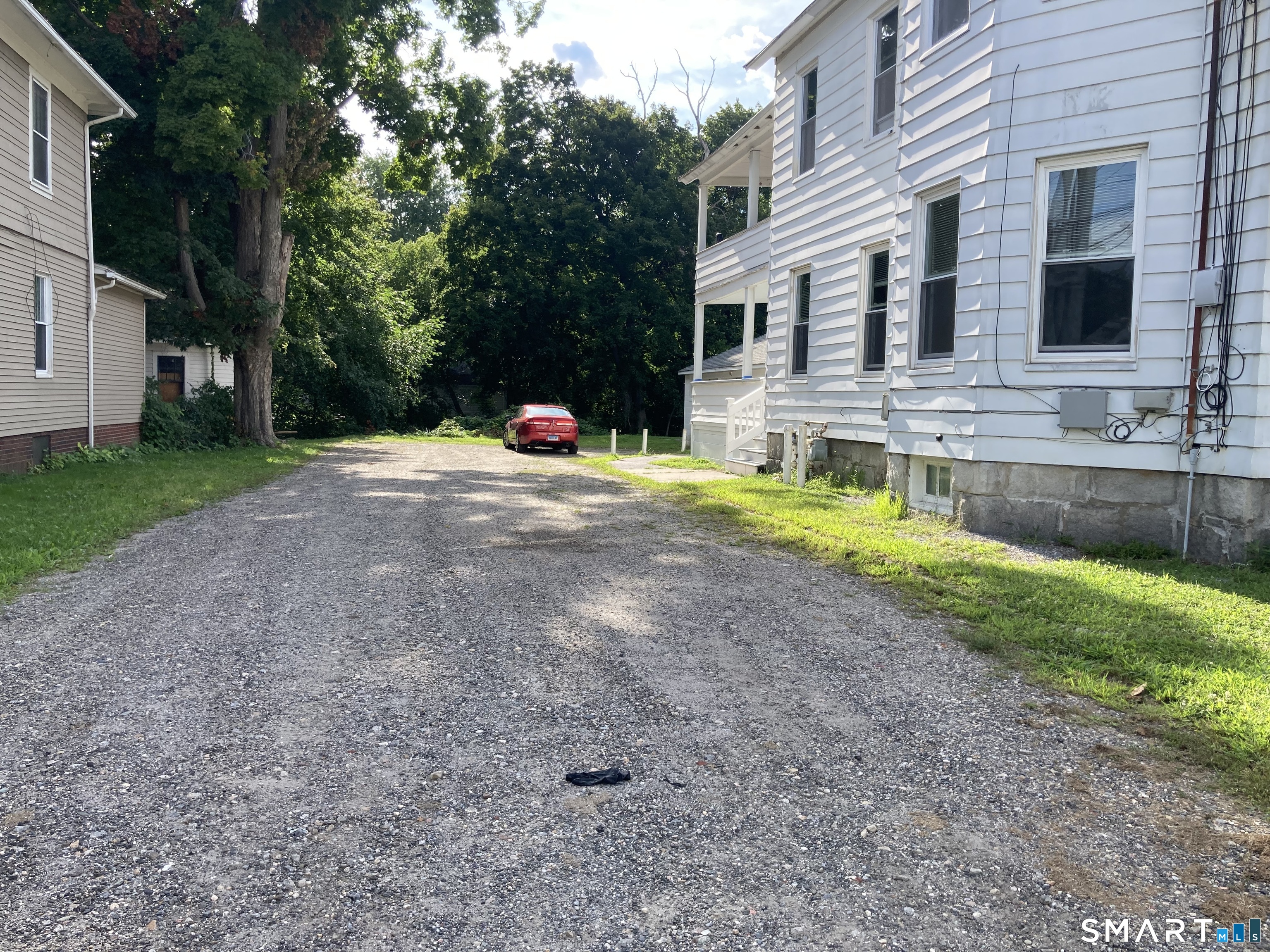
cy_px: 476
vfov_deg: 49.7
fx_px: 1027
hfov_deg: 63.4
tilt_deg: -4.2
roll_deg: -2.2
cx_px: 635
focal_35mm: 28
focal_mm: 3.99
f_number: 1.8
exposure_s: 1/631
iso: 20
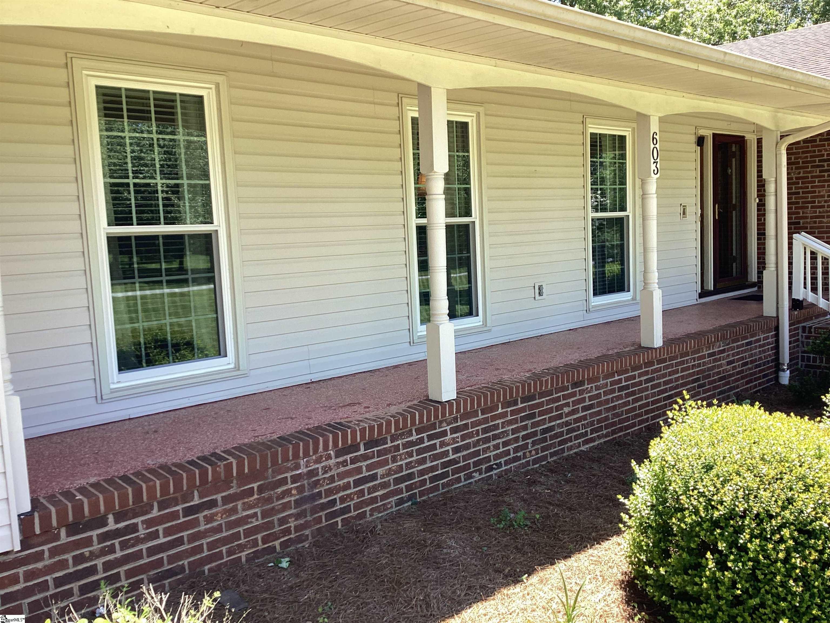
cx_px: 415
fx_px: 743
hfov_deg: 58.4
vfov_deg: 45.4
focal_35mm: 31
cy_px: 312
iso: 25
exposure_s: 1/172
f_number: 2.4
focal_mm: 3.3
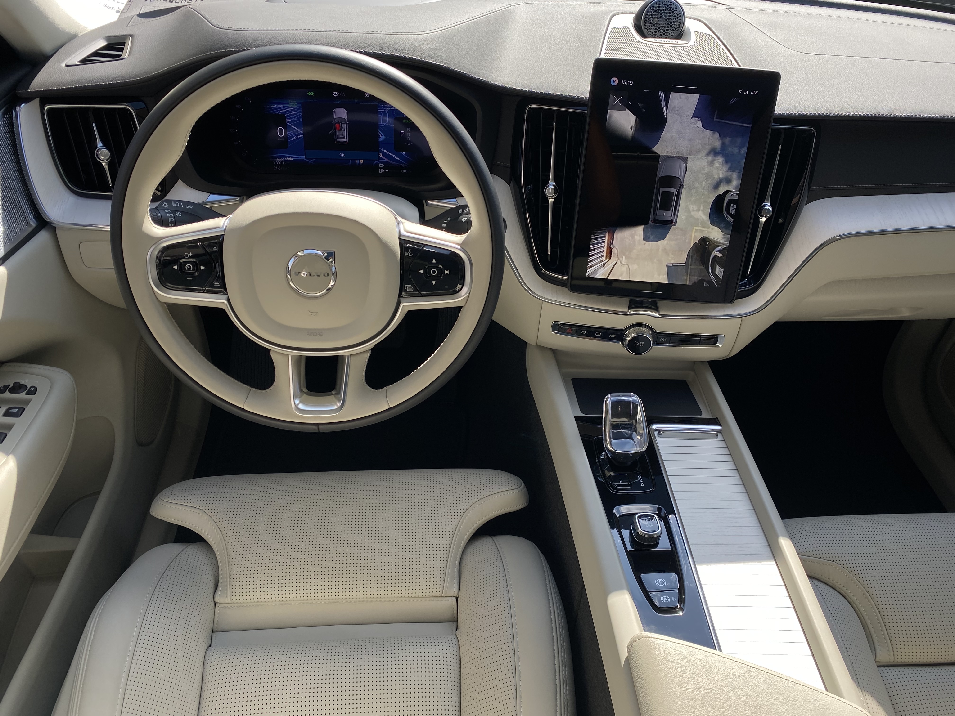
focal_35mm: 26
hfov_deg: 67.3
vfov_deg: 53.1
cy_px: 358
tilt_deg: -40.6
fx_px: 717
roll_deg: -3.8
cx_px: 478
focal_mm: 4.25
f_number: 1.8
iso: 32
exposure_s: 1/354
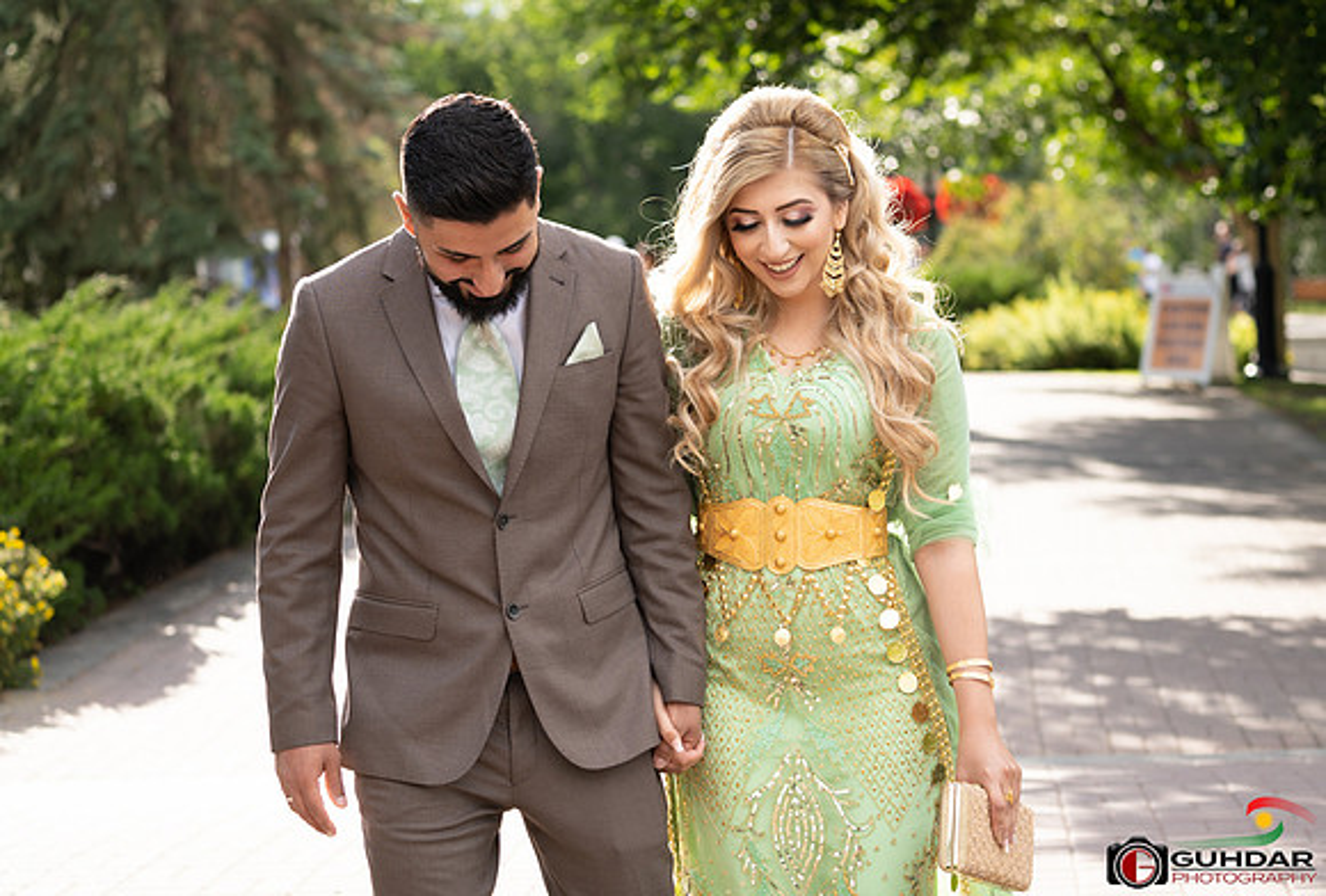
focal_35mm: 93
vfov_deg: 14.9
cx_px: 744
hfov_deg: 21.8
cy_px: 419
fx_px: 3437
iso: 100
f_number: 4
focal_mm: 81
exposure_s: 1/250
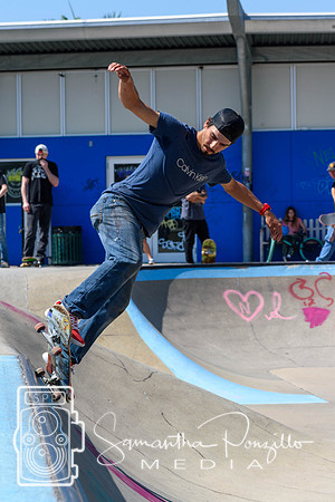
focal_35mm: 147
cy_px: 251
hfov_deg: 9.3
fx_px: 2052
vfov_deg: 14.0
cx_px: 168
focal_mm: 98
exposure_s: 1/800
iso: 200
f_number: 7.1
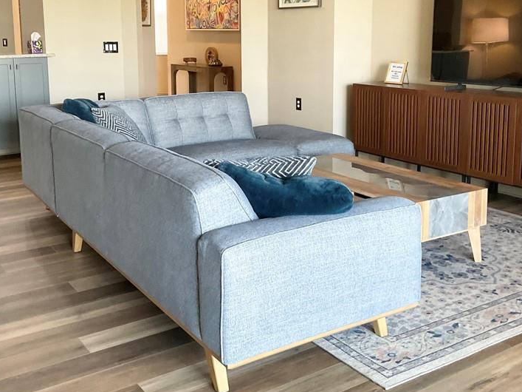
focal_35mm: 42
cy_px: 118
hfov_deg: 44.7
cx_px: 232
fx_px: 633
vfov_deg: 33.9
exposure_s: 1/60
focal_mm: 3
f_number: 1.8
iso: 125
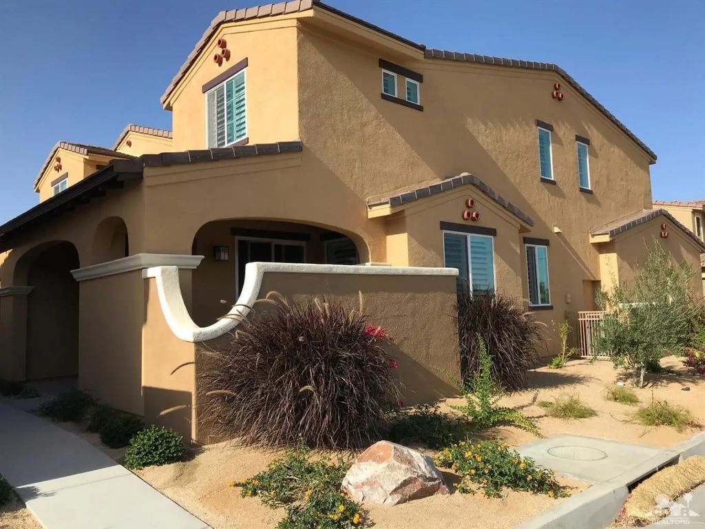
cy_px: 264
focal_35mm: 28
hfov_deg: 63.4
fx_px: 570
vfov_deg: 49.7
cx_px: 352
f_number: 1.8
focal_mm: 3.99
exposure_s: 1/2227
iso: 20
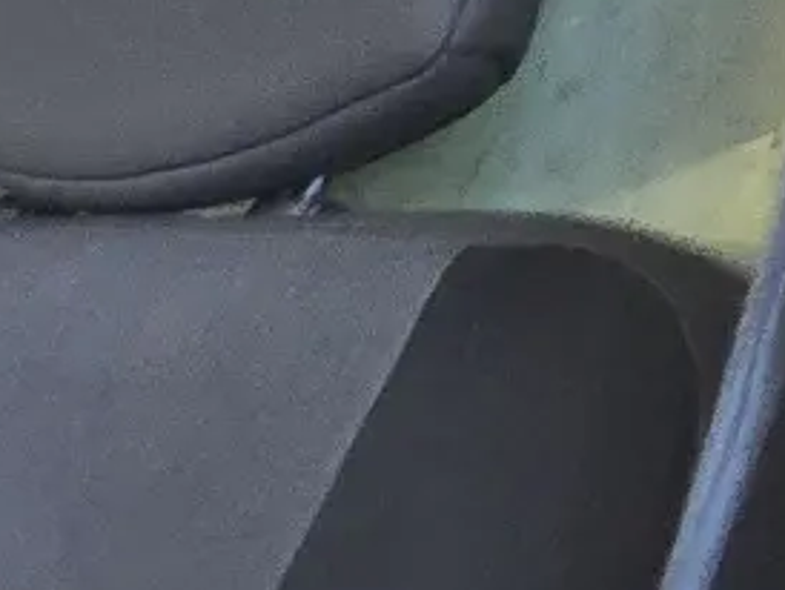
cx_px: -1008
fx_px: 2065
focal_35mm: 91
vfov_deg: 14.4
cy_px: 1045
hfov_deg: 14.9
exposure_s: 1/60
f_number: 2.2
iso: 400
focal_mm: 2.2
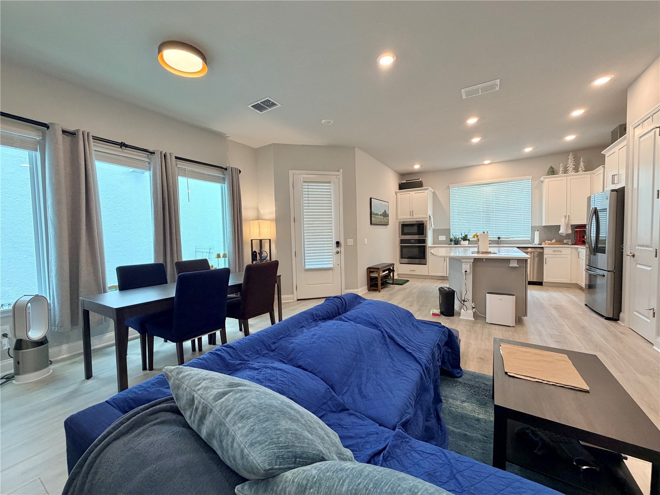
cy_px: 248
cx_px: 330
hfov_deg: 102.1
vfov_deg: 85.7
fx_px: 267
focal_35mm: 14
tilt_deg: -2.7
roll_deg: +0.8
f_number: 2.2
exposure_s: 1/120
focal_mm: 2.22
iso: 250
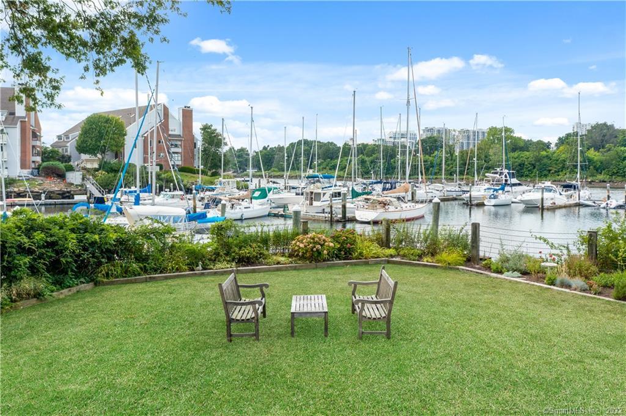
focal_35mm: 28
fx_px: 486
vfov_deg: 46.3
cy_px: 208
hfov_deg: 65.5
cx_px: 313
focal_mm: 10.26
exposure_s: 1/80
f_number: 4.5
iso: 100
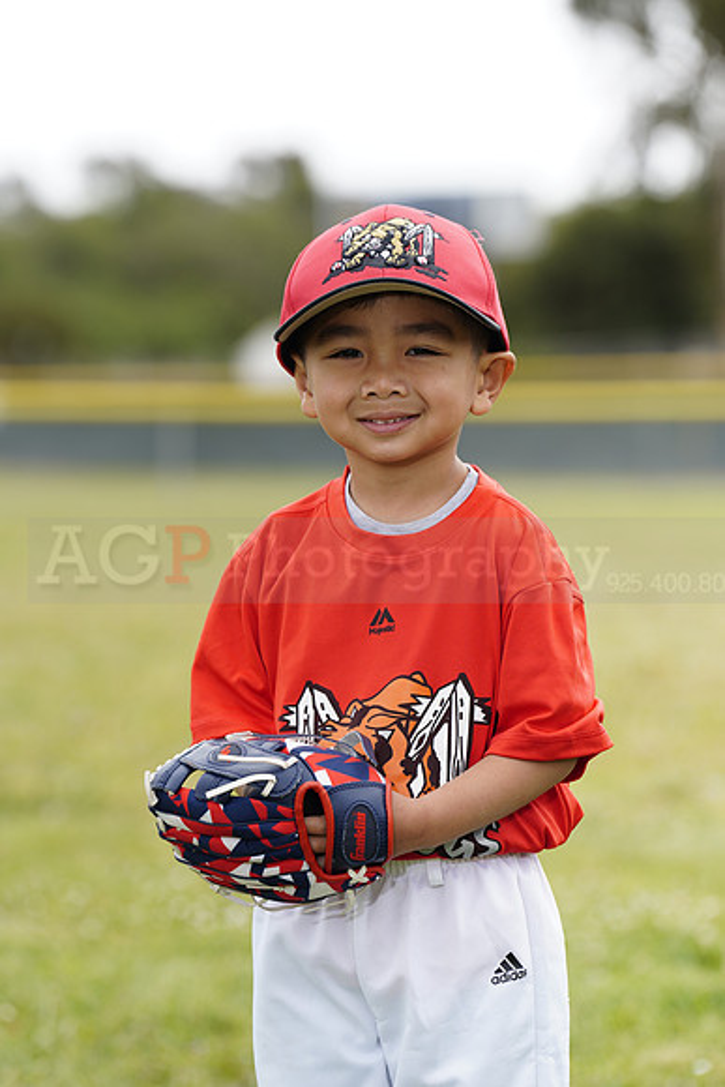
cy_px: 544
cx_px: 362
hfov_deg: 7.1
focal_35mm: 194
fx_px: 5856
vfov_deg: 10.6
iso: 100
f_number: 5.6
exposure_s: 1/250
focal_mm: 194
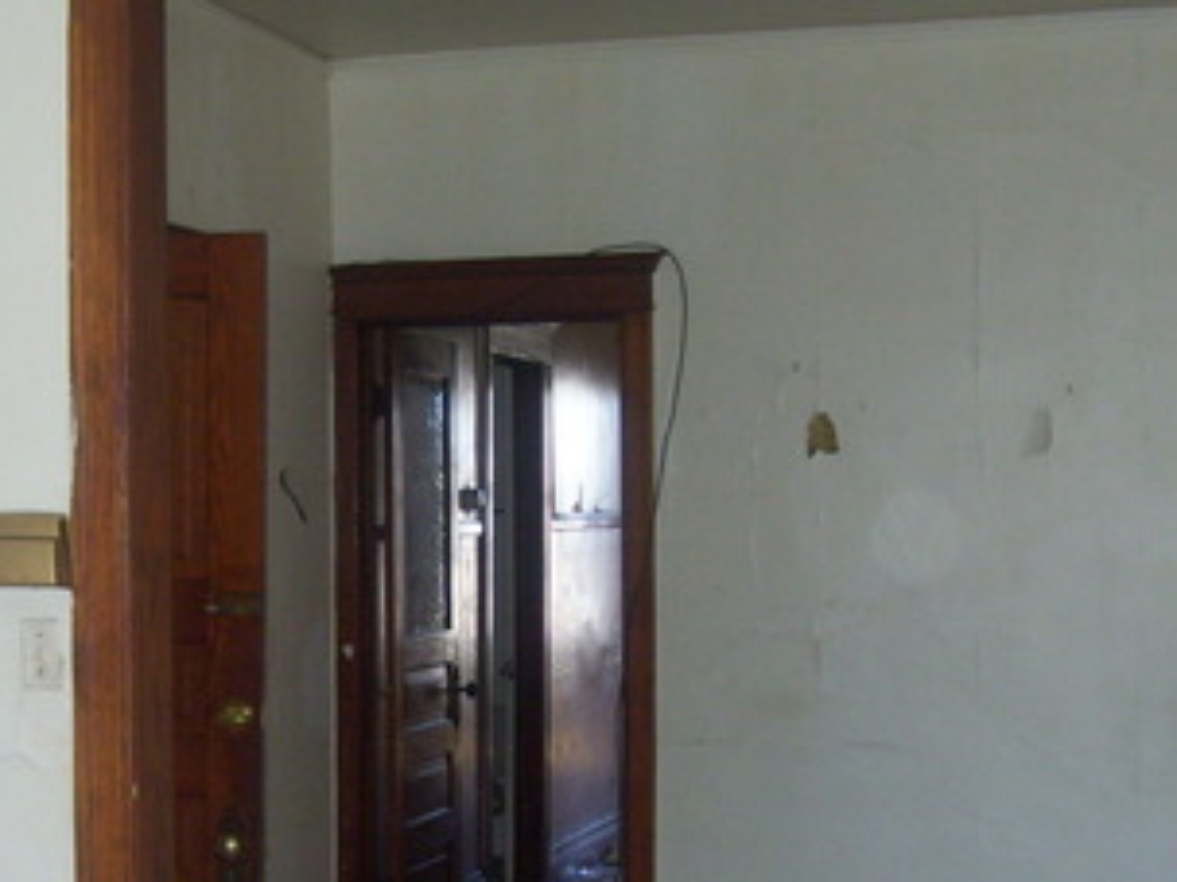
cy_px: 684
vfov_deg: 19.2
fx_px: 2583
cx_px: 353
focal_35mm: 76
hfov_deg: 25.5
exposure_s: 1/60
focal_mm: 6
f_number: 2.7
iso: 200
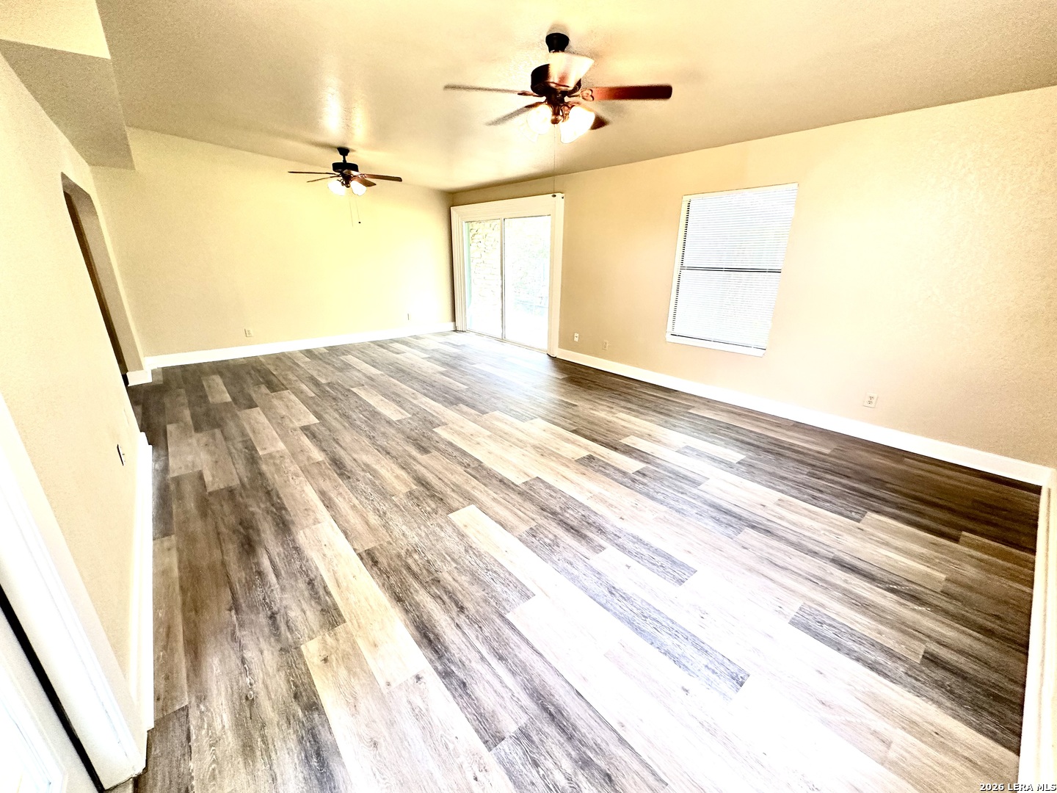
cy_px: 396
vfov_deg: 85.7
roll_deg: +0.0
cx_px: 528
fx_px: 427
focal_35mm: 14
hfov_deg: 102.1
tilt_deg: -19.0
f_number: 2.2
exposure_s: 1/120
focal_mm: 2.22
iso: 250
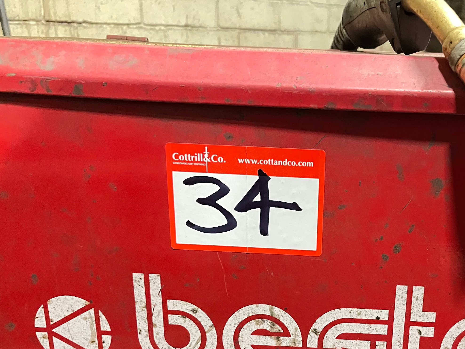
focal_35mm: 43
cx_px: 335
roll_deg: -0.8
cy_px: 278
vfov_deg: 32.7
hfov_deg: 42.8
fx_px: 578
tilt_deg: -22.5
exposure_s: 1/28
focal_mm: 5.1
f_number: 1.6
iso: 1000
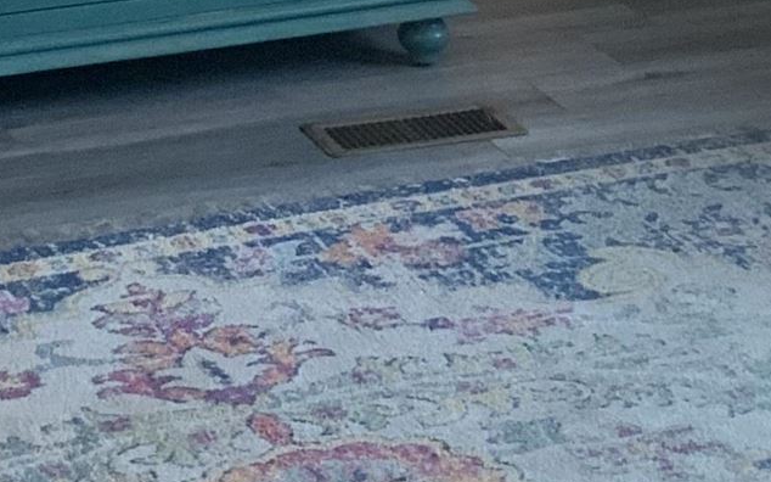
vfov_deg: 8.4
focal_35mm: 149
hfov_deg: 14.0
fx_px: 3130
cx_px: 420
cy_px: -465
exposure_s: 1/60
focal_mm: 3
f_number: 1.8
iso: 100
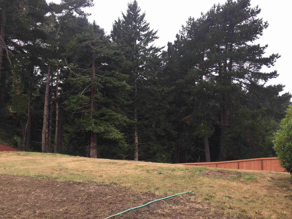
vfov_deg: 48.2
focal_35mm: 29
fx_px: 245
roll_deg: -1.5
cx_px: 146
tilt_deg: +3.0
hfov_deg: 61.7
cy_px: 110
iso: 32
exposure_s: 1/252
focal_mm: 4.15
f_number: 2.2
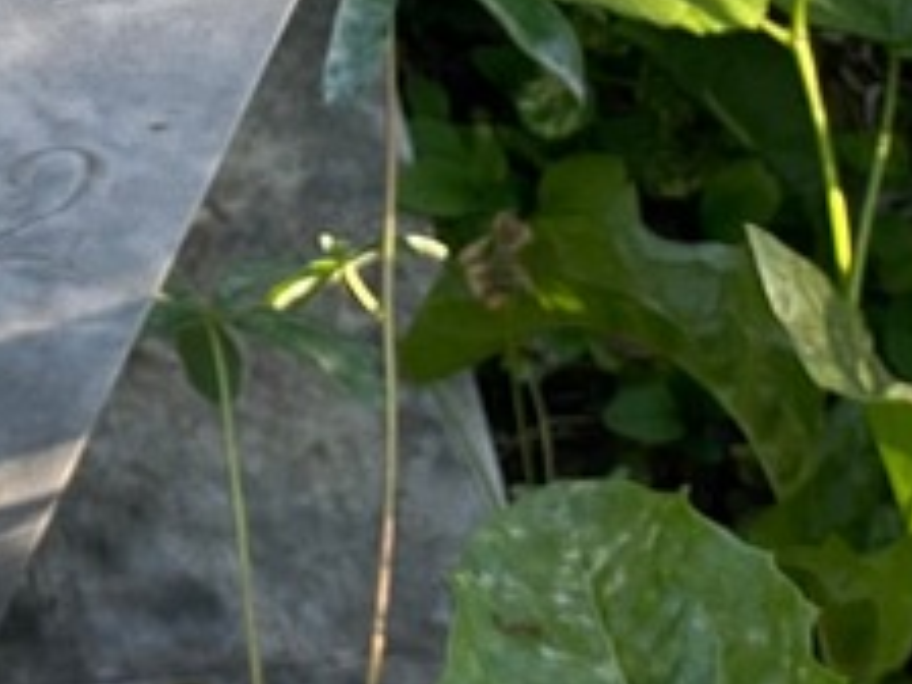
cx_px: -680
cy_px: -423
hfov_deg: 10.1
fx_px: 4900
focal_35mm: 186
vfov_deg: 7.8
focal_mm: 6
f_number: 2
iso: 20
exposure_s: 1/122
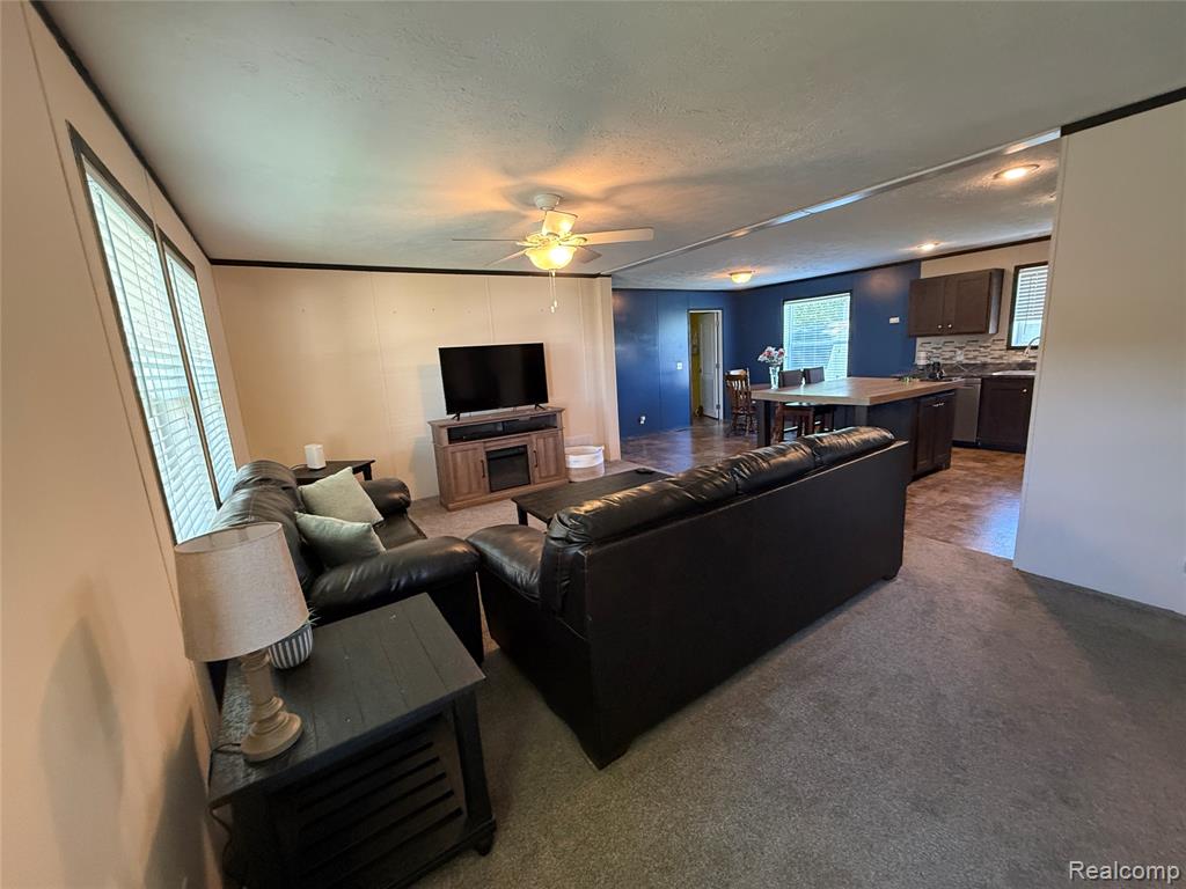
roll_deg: +3.8
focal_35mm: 14
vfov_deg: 85.7
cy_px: 444
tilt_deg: -9.9
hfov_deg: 102.1
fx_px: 480
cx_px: 593
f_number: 2.2
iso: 500
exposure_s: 1/60
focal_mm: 2.22
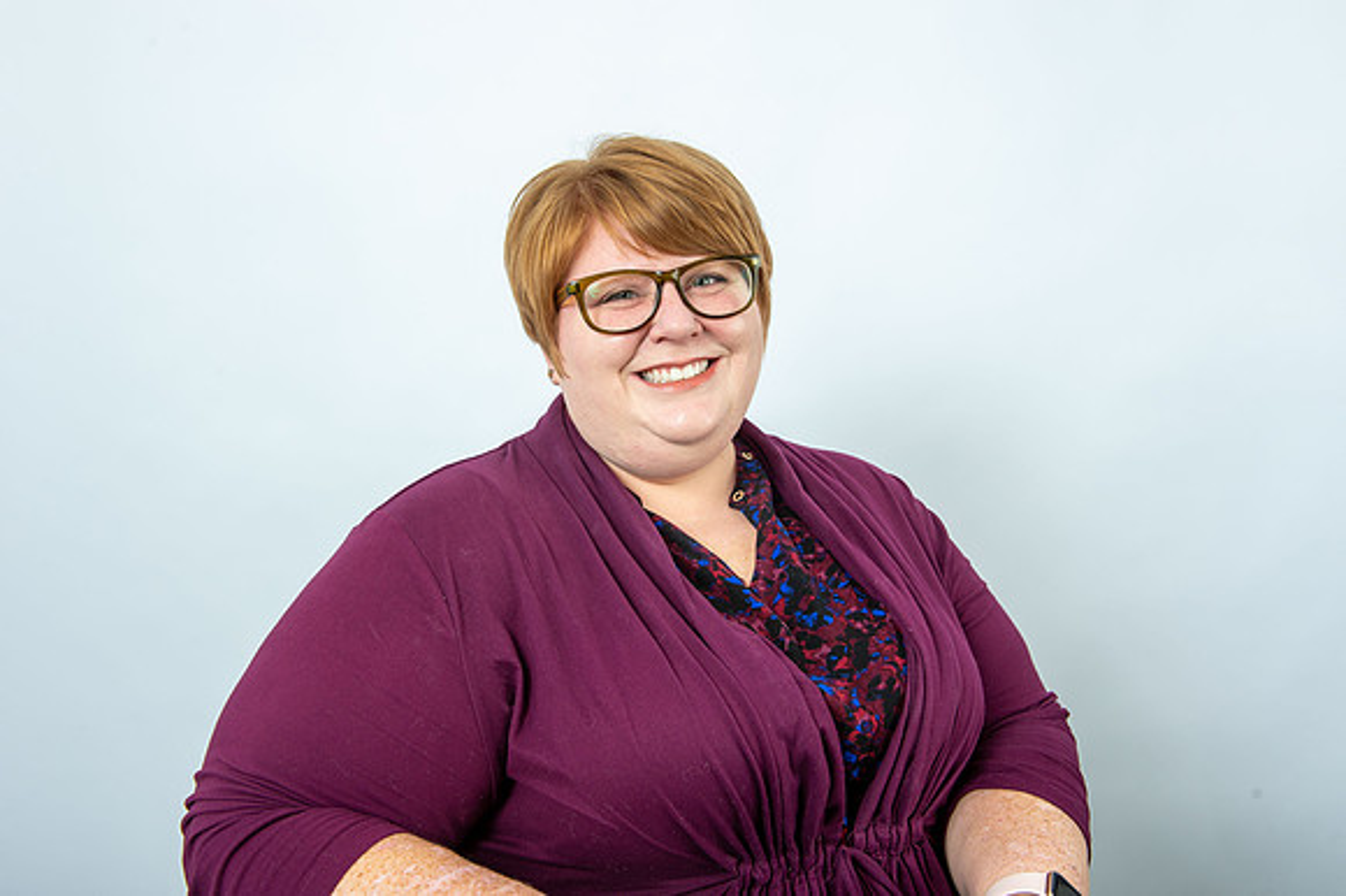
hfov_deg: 53.2
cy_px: 448
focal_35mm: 36
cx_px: 673
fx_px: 1345
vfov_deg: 36.8
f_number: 8
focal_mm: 36
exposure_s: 1/250
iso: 160
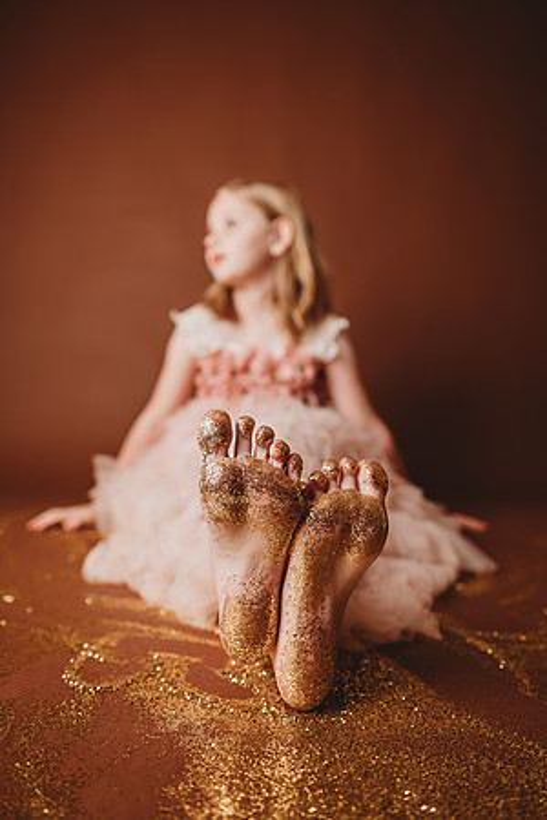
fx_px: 547
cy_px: 410
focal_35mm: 24
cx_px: 274
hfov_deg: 53.1
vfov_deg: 73.7
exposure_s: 1/160
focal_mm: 24
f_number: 2.5
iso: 100
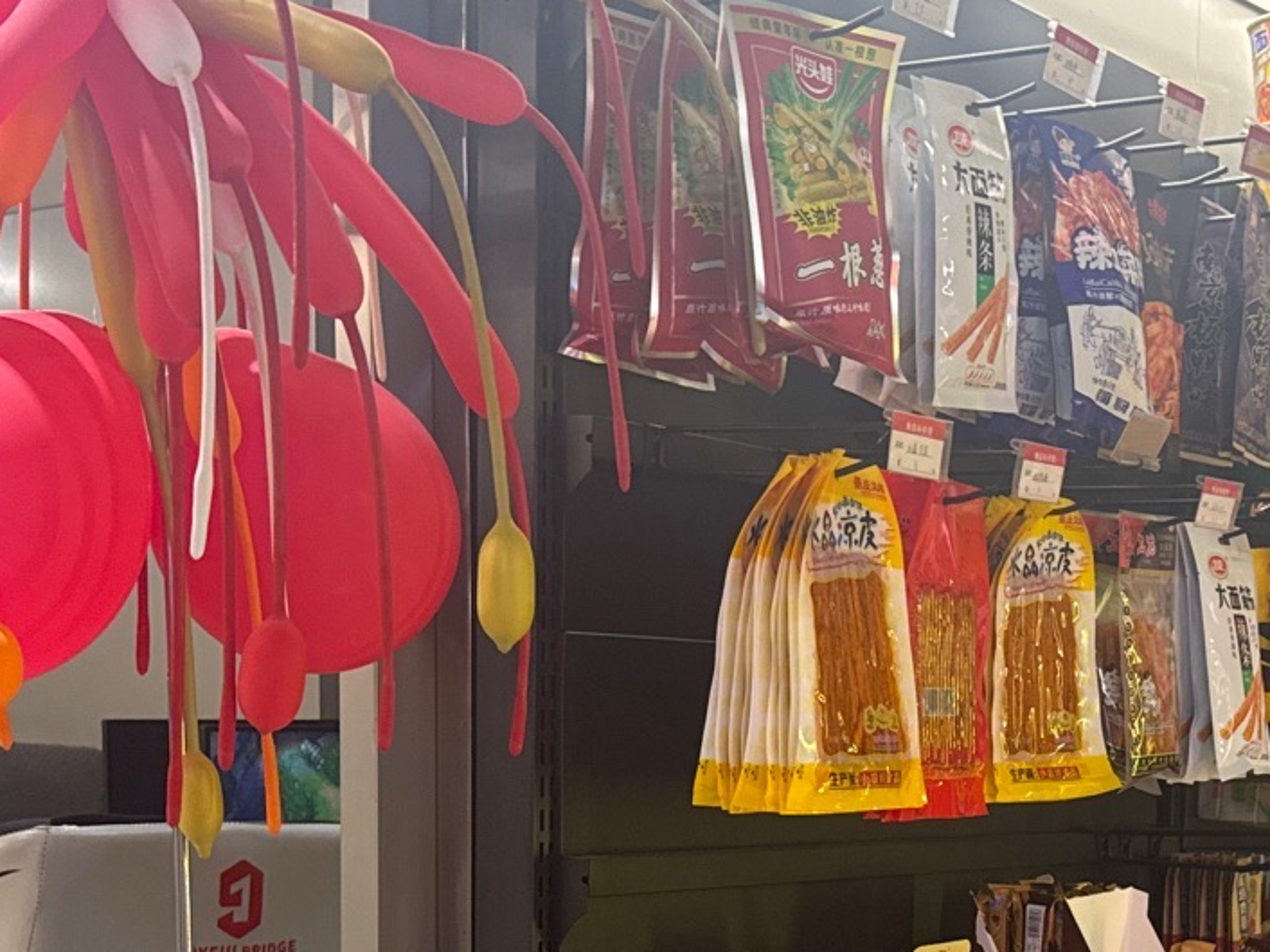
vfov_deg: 20.9
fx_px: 2494
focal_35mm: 68
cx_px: 854
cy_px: 956
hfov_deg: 28.4
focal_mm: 6.76
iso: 250
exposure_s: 1/46
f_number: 1.78
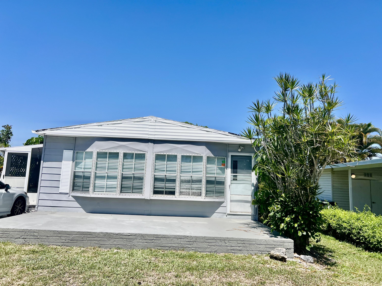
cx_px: 191
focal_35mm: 26
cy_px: 143
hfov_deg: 67.3
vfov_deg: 53.1
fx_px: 287
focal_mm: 5.7
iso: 50
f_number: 1.5
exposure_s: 1/6579
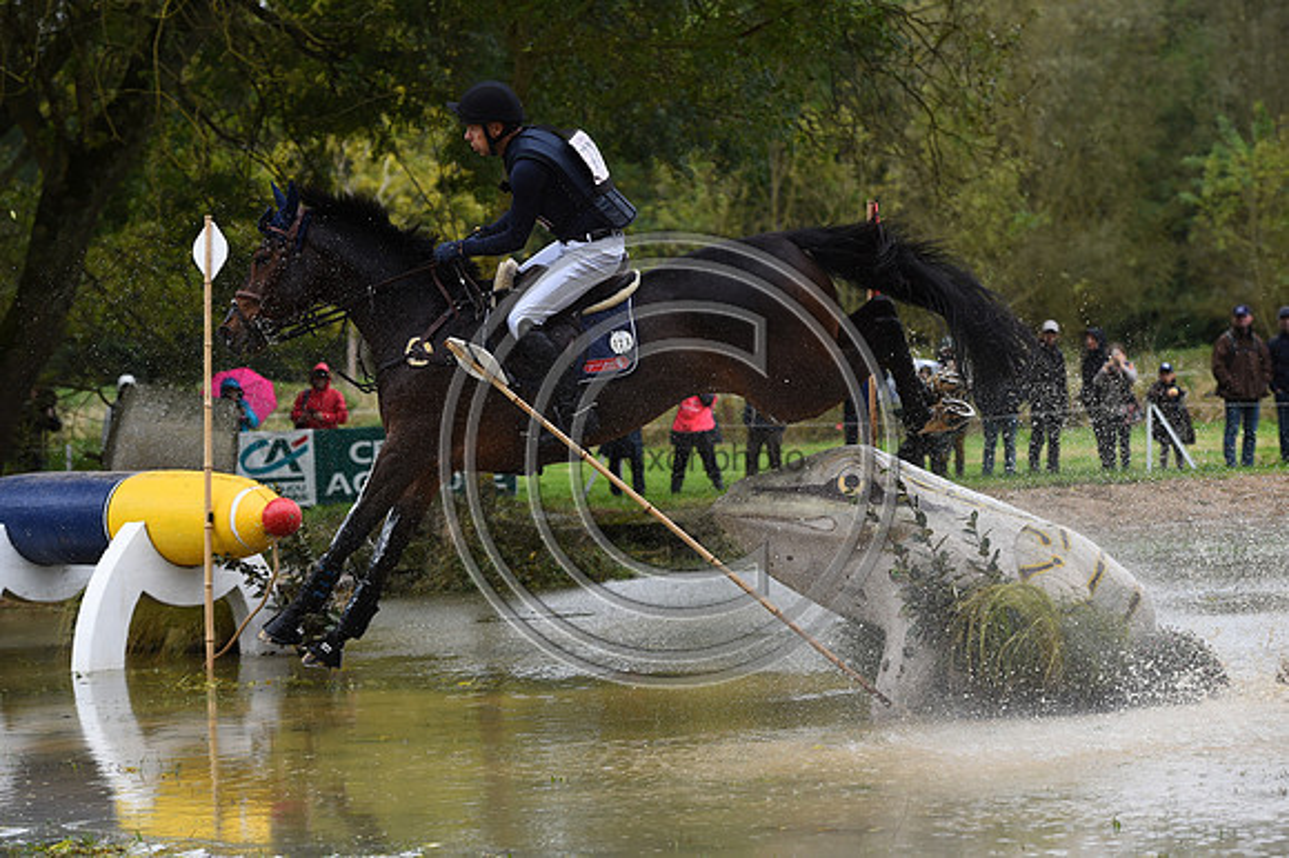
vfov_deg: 12.2
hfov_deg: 18.3
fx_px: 4008
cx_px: 644
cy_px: 429
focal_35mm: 112
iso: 1000
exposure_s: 1/1250
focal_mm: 112
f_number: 4.5
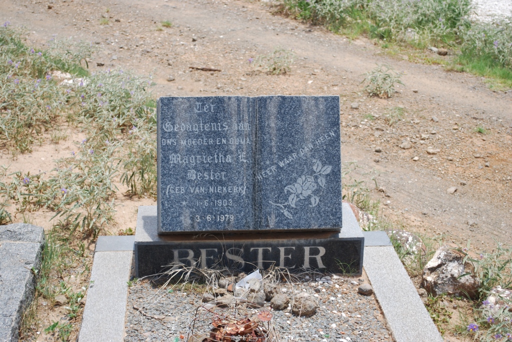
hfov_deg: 33.4
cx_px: 256
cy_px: 171
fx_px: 854
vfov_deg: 22.7
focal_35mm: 60
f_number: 6.3
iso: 100
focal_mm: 40
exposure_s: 1/160
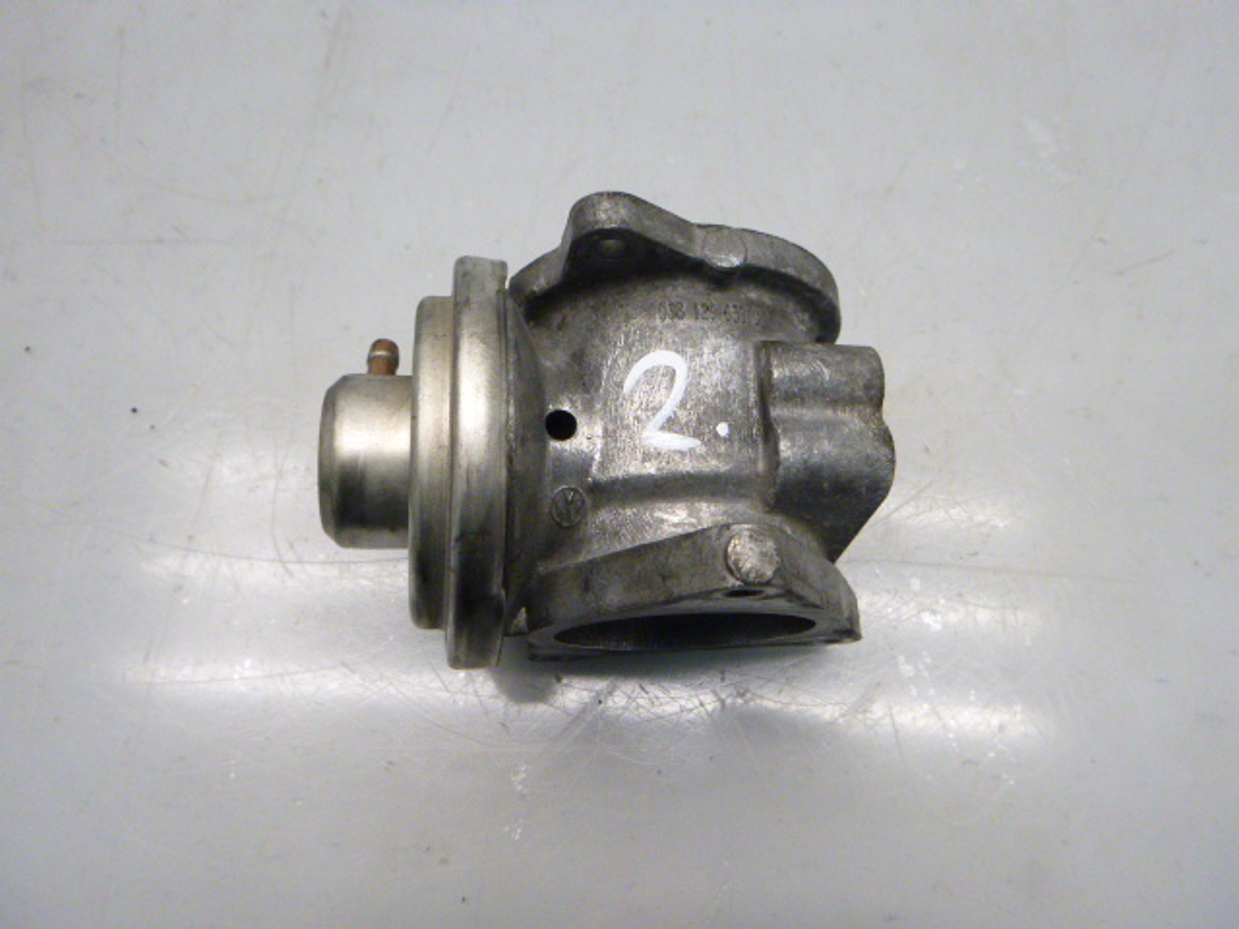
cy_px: 464
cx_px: 620
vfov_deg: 54.9
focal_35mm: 25
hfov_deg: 69.4
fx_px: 895
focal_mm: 4.5
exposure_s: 1/50
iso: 400
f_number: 3.9
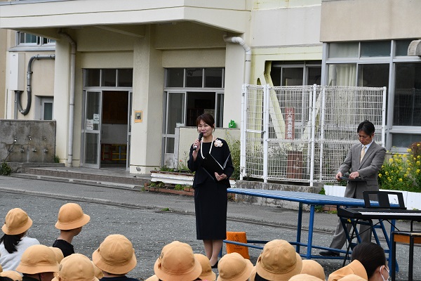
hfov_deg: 14.0
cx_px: 210
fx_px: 1719
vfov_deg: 9.3
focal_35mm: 147
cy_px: 140
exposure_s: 1/640
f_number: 13
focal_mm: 98
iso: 1600
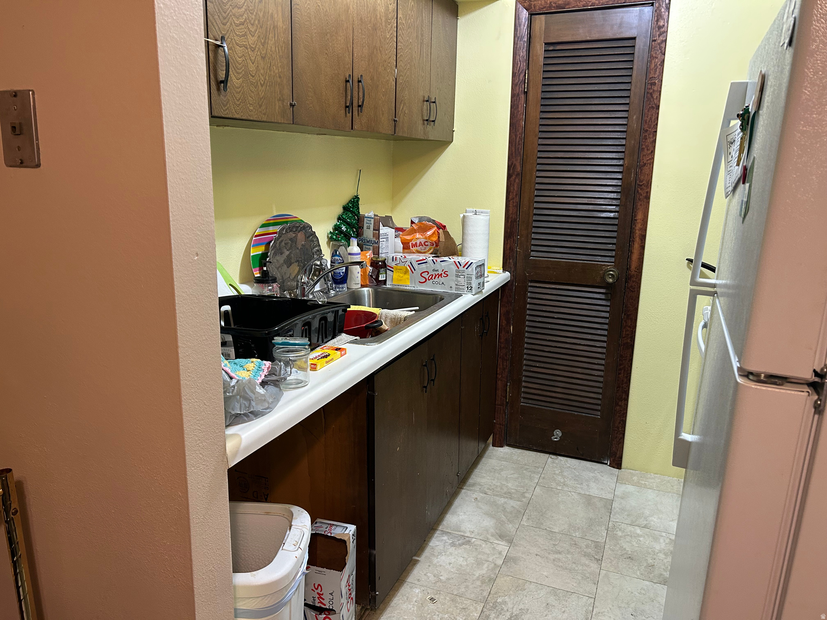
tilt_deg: -13.5
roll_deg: -1.4
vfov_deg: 53.1
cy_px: 310
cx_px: 414
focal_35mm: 26
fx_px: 621
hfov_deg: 67.3
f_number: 1.5
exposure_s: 1/60
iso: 160
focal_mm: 5.7
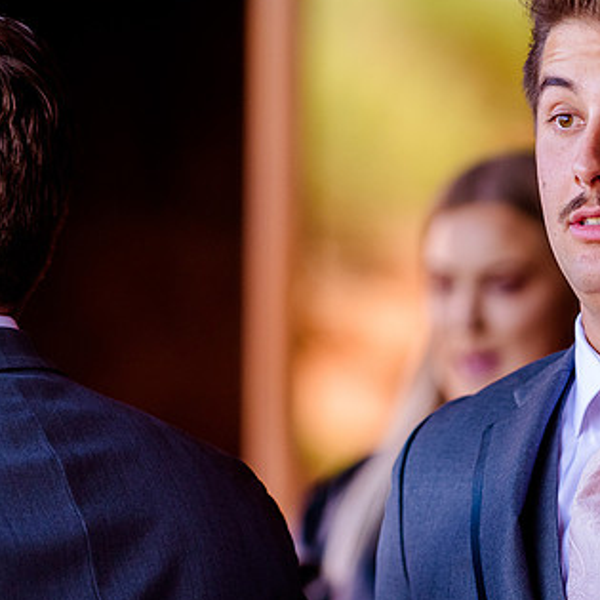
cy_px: 258
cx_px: 564
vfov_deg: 5.9
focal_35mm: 298
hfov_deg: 5.9
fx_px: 5844
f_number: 2.8
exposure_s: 1/500
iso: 1000
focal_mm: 170
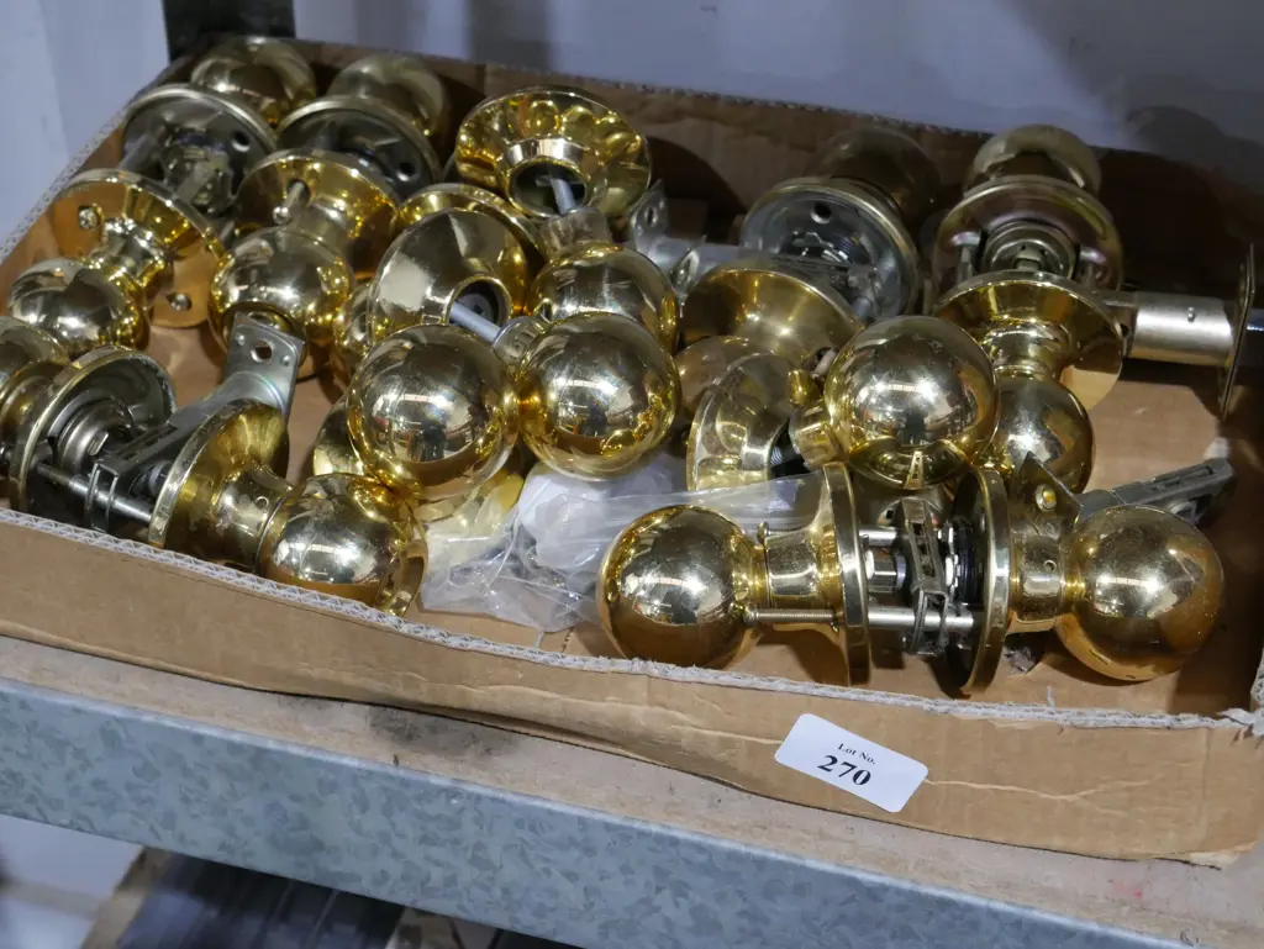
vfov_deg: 22.9
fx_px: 2338
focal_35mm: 64
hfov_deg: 30.3
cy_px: 474
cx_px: 632
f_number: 6.3
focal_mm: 32
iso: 3200
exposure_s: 1/80
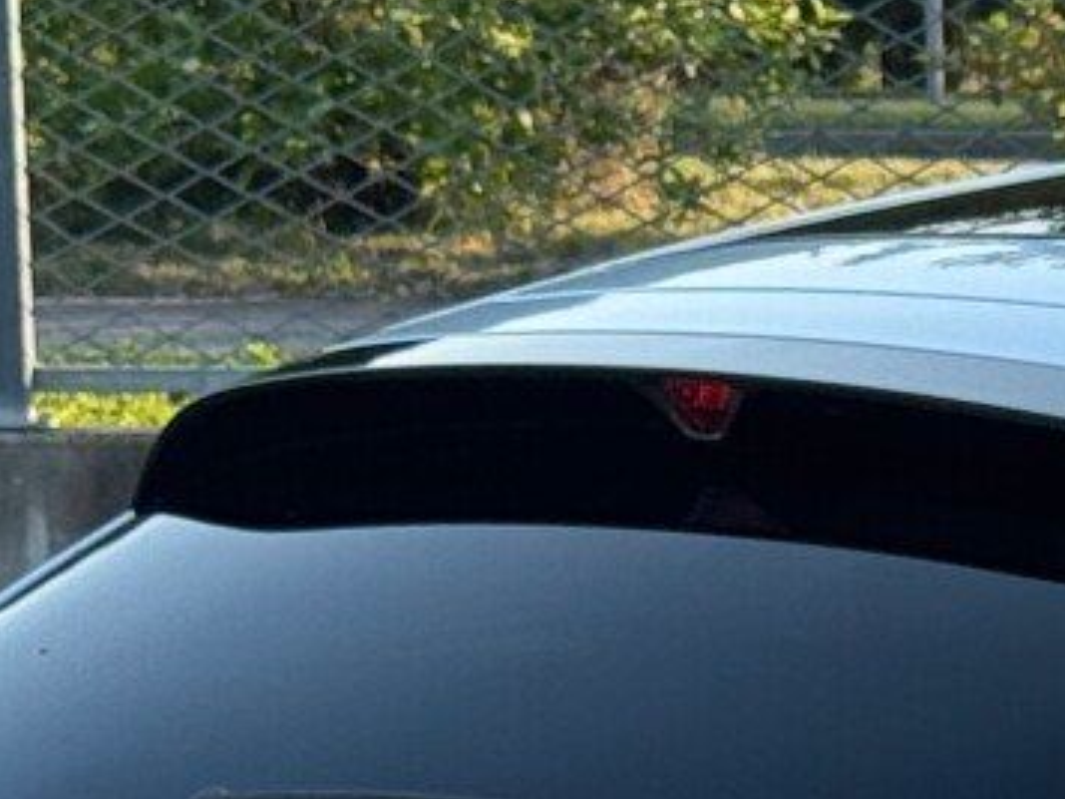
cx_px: 1810
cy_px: 1507
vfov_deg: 5.5
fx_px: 8091
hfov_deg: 7.3
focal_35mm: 263
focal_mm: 6.76
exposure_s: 1/1427
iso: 64
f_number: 1.78
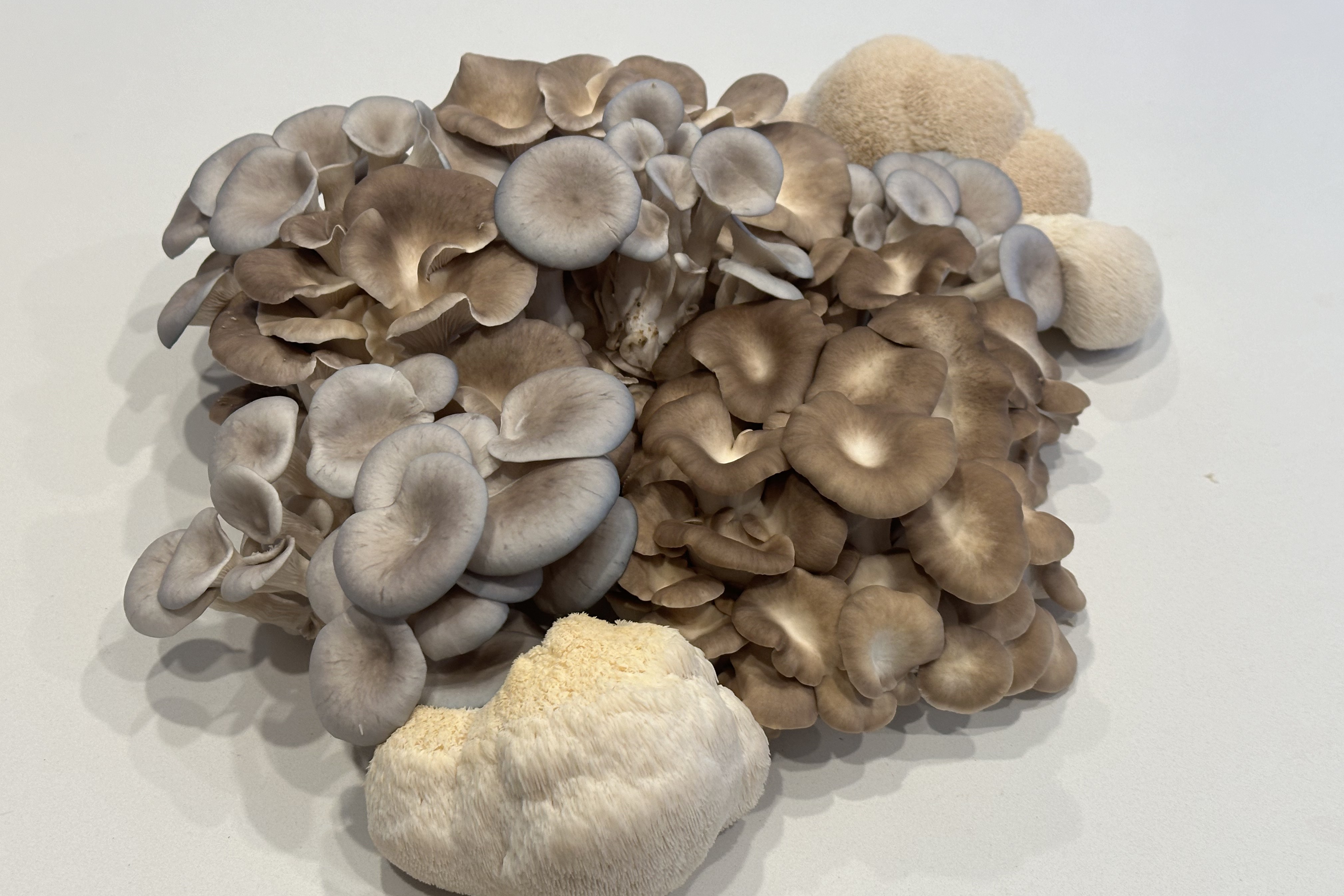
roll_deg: +0.1
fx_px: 1867
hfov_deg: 39.6
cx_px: 672
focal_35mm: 50
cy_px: 445
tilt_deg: -39.1
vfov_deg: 27.0
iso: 125
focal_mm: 6.86
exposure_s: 1/60
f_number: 1.78
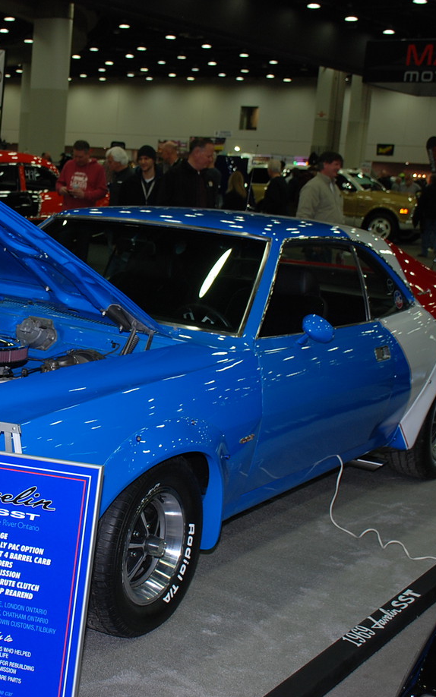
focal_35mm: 56
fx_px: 1064
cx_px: 52
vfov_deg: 36.3
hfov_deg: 22.6
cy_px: 343
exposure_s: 1/60
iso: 200
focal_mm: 24
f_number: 4
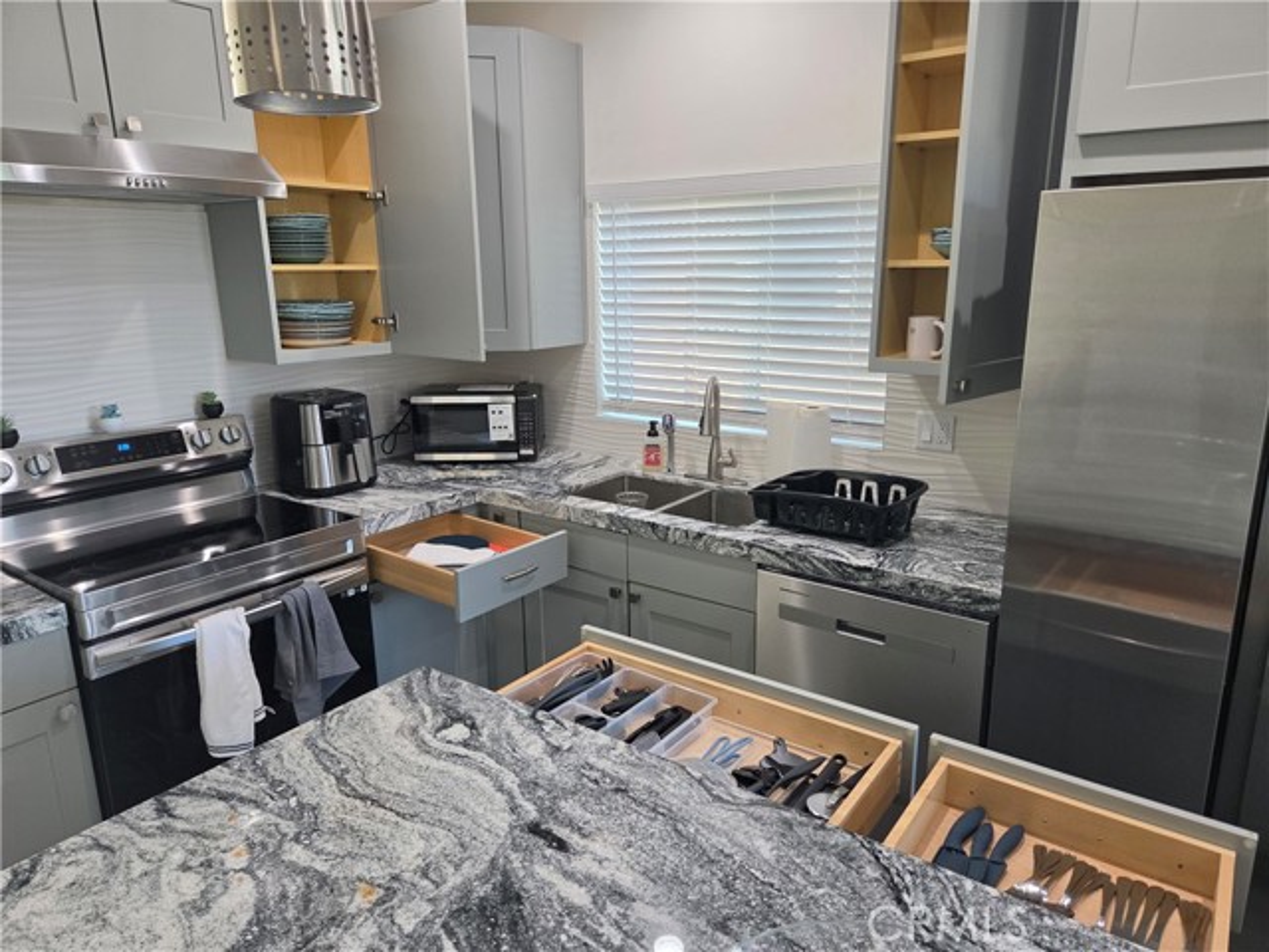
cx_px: 634
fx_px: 843
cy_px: 476
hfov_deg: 73.9
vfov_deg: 58.9
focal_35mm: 23
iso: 160
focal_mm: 5.4
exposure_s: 1/120
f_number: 1.8
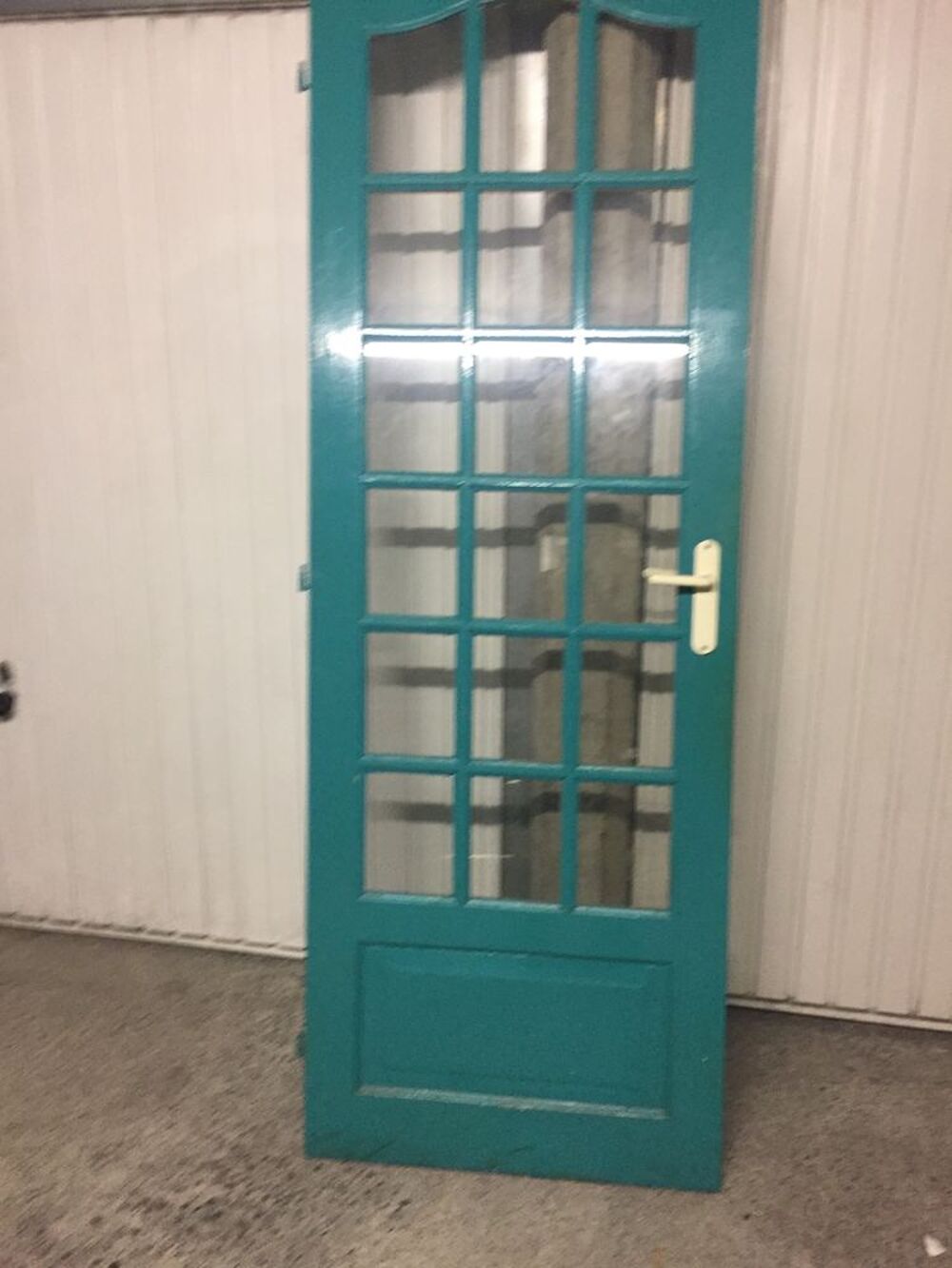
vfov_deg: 61.7
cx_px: 476
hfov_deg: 48.2
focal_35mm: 29
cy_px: 634
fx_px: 1063
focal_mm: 4.15
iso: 250
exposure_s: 1/33
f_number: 2.2
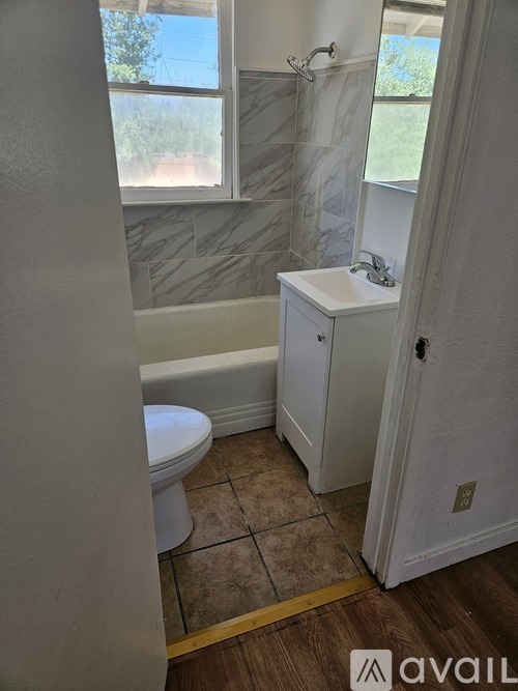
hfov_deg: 58.9
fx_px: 459
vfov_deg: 73.9
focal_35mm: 23
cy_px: 346
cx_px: 259
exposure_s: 1/120
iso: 64
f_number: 1.8
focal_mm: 5.4
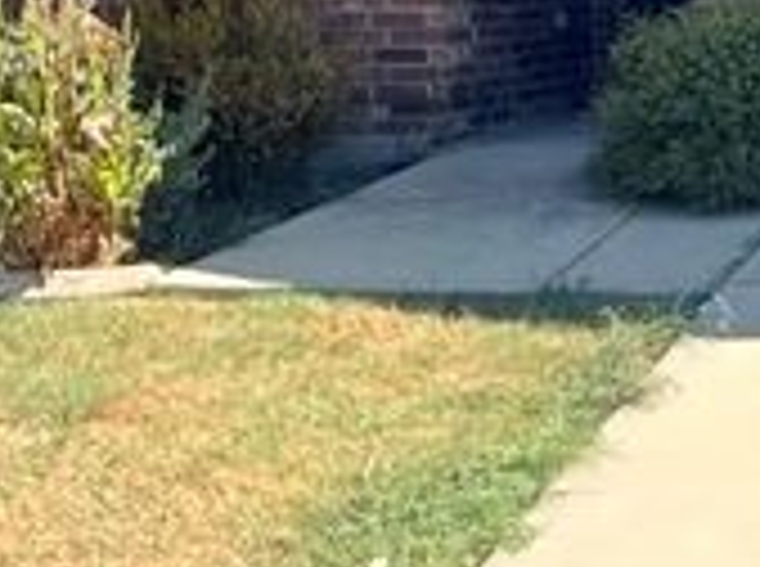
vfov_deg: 16.9
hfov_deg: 20.9
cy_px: -18
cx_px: 1003
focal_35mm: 85
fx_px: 1862
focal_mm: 2.22
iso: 50
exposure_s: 1/1656
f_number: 2.2
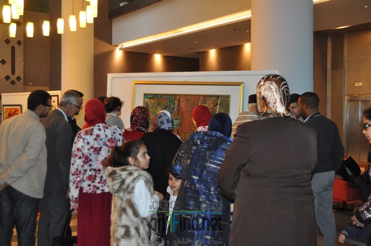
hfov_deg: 49.6
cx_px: 186
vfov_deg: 34.1
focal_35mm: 39
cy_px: 123
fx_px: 401
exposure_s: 1/60
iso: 800
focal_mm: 26
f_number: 4
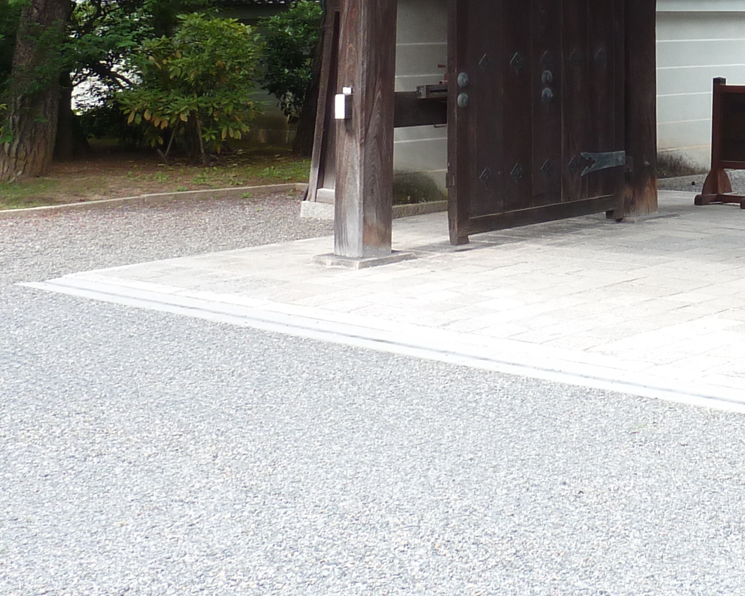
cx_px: 795
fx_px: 1565
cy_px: -100
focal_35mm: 71
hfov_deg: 25.1
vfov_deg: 20.3
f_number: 4
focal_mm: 4.1
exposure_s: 1/125
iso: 80
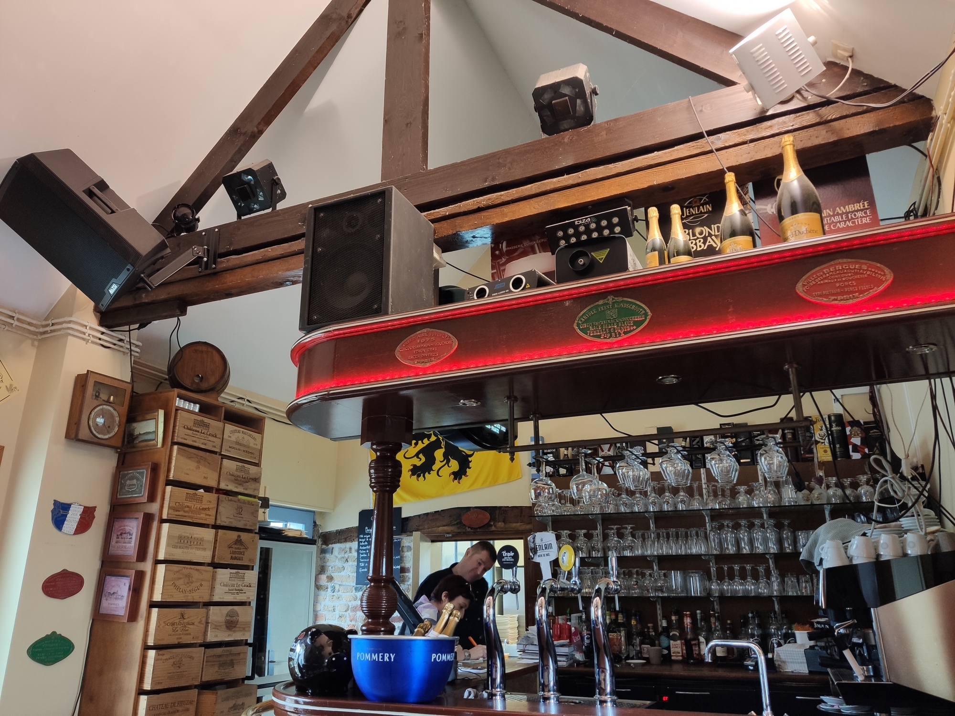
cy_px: 358
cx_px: 478
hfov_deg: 65.3
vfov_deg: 51.4
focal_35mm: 27
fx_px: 745
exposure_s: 1/50
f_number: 1.75
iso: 329
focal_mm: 4.75
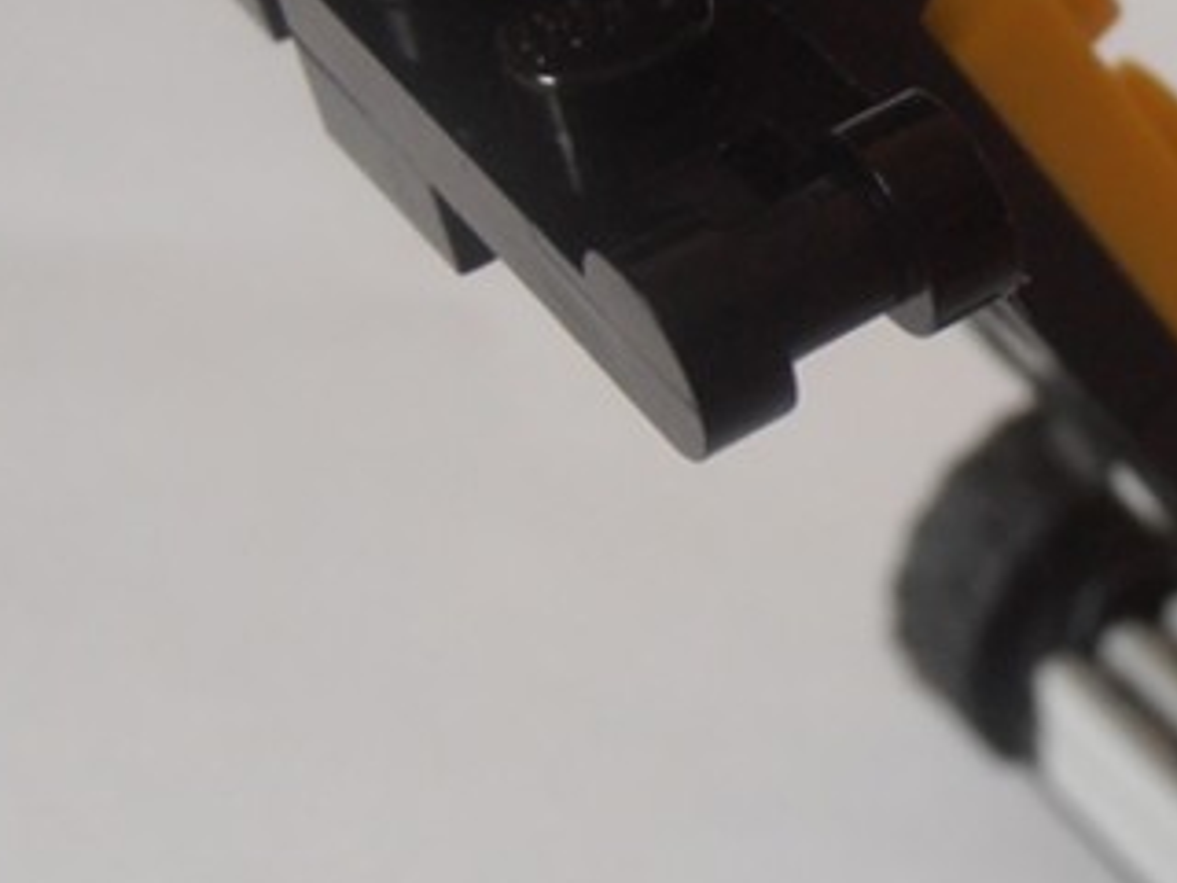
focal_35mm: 104
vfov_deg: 14.2
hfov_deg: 18.2
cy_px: 384
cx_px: 1309
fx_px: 3536
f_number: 3.9
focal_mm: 6.61
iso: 125
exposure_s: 1/25
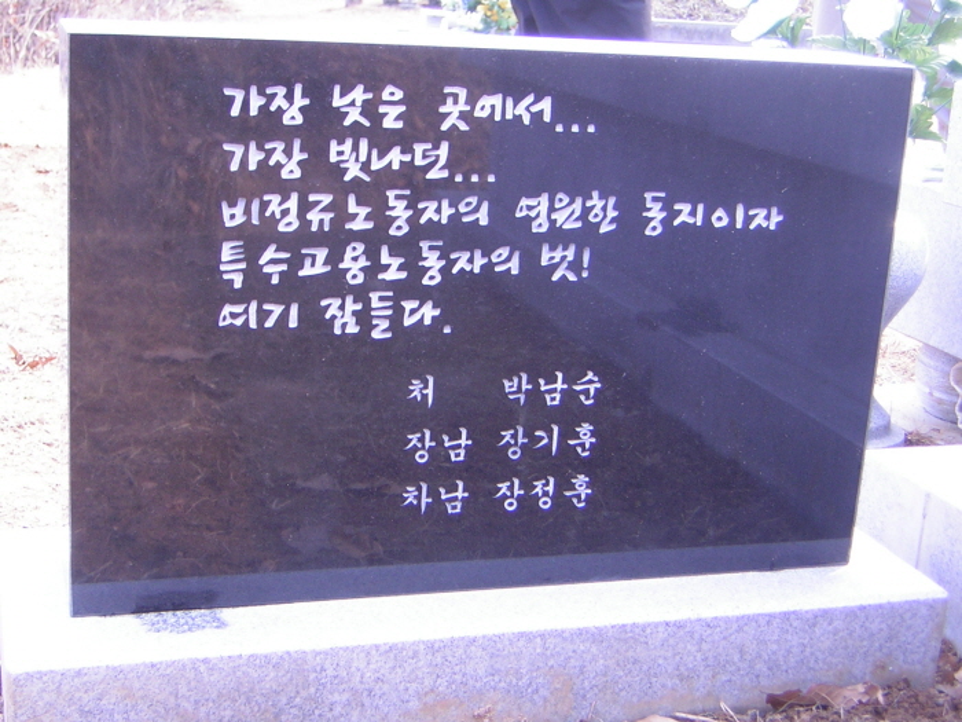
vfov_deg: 27.0
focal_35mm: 54
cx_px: 481
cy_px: 361
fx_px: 1501
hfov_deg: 35.5
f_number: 3.2
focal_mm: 7.1
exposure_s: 1/52
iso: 50
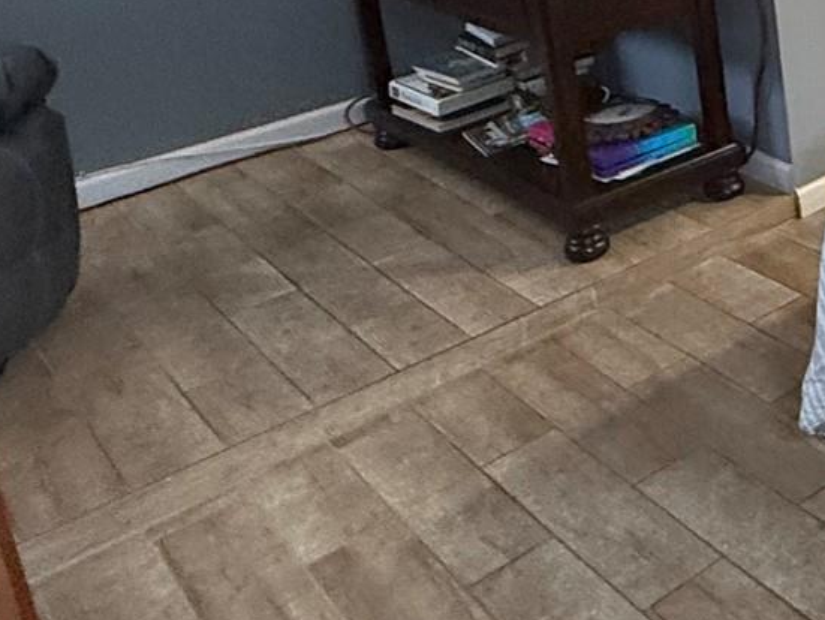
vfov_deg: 26.0
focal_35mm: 52
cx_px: 1081
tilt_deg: -13.2
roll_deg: +2.7
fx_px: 1240
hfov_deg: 29.4
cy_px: -57
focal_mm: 2.22
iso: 400
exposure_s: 1/60
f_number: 2.2
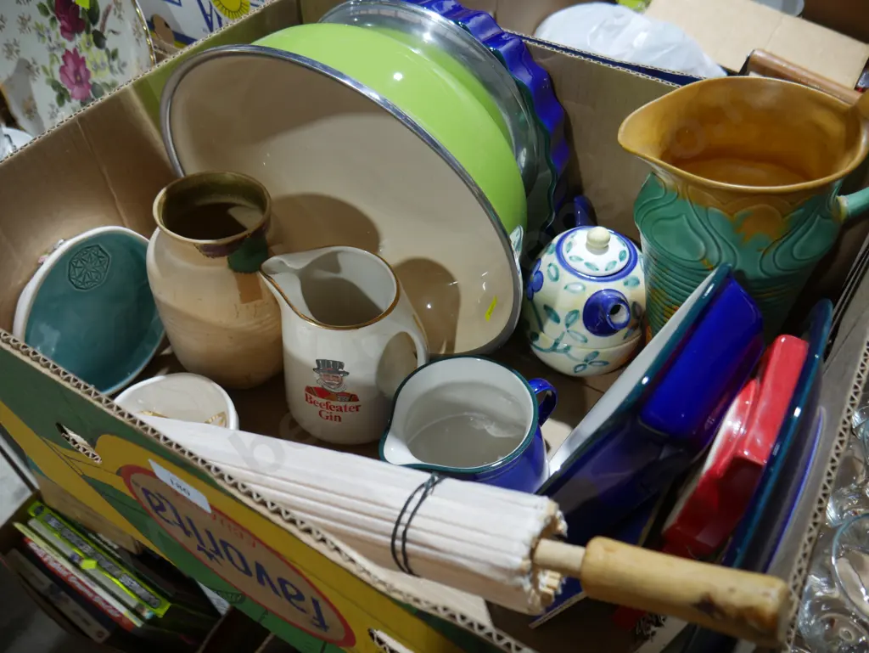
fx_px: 703
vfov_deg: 49.8
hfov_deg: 63.4
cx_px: 434
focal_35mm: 28
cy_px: 326
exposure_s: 1/60
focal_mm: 14
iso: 200
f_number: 3.5
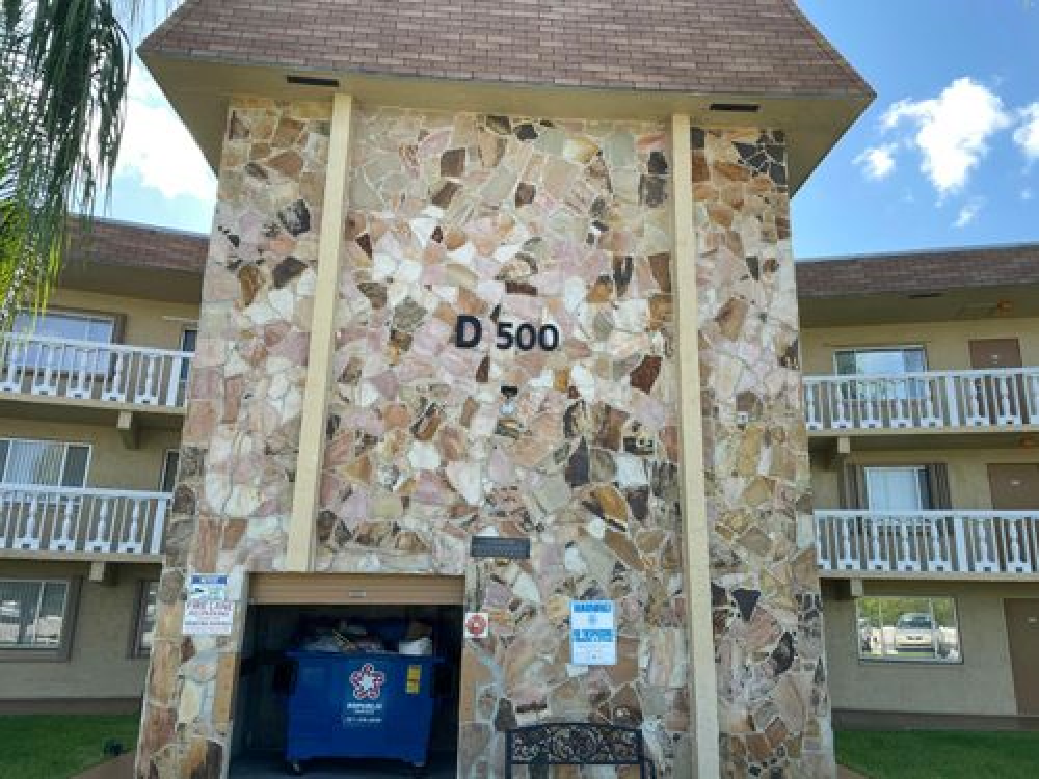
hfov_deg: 67.3
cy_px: 390
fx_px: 780
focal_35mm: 26
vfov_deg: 53.1
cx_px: 520
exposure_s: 1/831
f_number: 1.6
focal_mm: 4.2
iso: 32
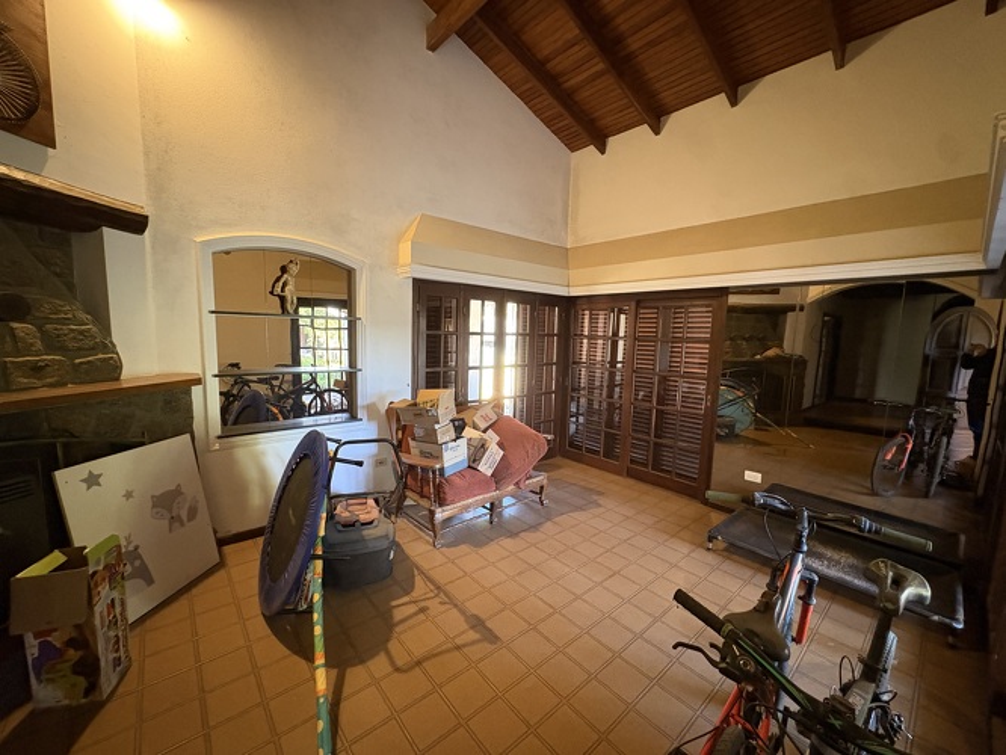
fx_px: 407
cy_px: 378
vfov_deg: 85.7
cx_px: 503
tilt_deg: -6.1
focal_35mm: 14
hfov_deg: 102.0
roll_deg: -1.2
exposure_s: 1/33
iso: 800
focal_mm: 2.22
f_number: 2.2
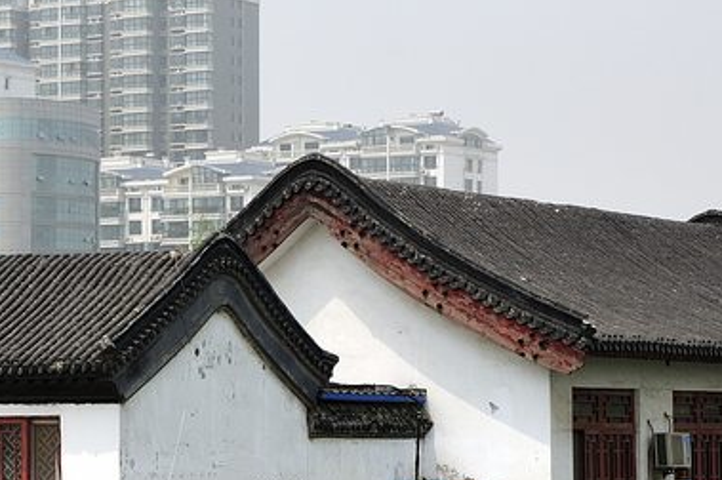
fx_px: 3086
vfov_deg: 8.9
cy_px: 267
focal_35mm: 154
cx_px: 21
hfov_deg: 13.2
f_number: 13
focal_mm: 38
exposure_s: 1/250
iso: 200
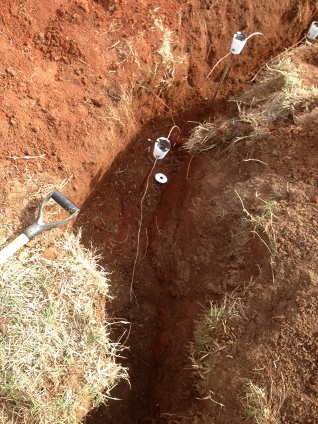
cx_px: 159
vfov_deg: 55.4
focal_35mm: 33
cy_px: 212
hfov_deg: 42.9
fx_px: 404
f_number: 2.4
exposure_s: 1/288
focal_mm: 4.13
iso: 50
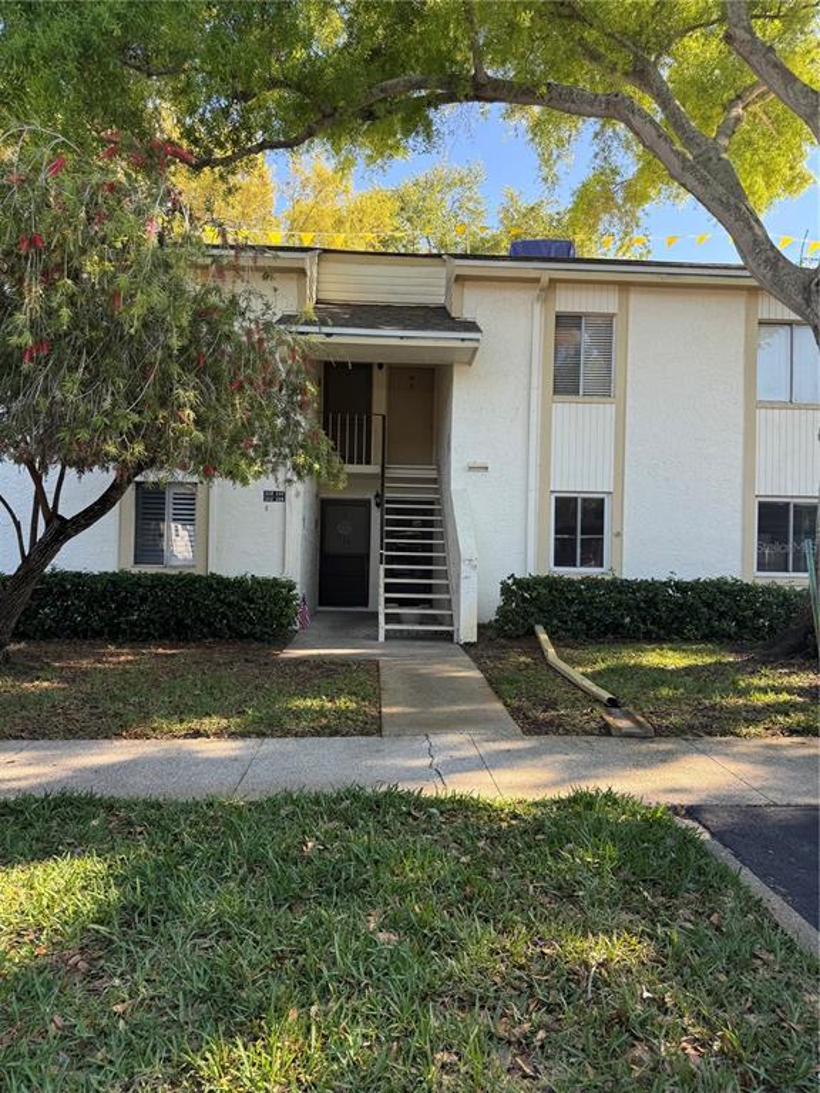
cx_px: 410
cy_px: 546
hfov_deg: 56.8
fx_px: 758
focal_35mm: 24
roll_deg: -0.9
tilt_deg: +0.5
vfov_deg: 71.6
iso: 80
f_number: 1.78
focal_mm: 6.76
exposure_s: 1/544
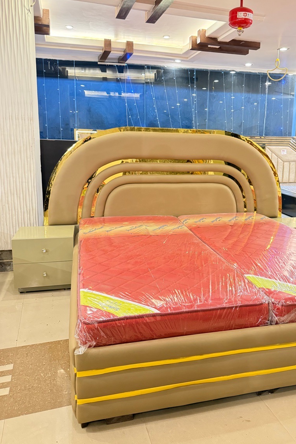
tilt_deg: -9.5
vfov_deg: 65.4
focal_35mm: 28
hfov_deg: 46.1
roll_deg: -1.8
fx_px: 345
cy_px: 204
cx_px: 183
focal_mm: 6.76
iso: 640
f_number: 1.78
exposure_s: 1/50
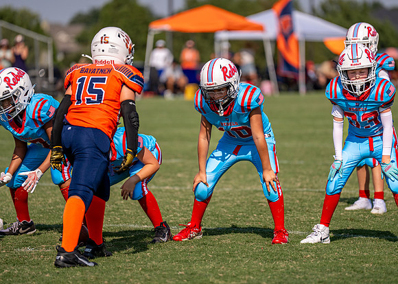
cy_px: 140
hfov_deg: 8.8
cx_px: 229
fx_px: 2592
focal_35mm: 229
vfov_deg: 6.3
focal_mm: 200
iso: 125
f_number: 2.8
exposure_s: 1/4000
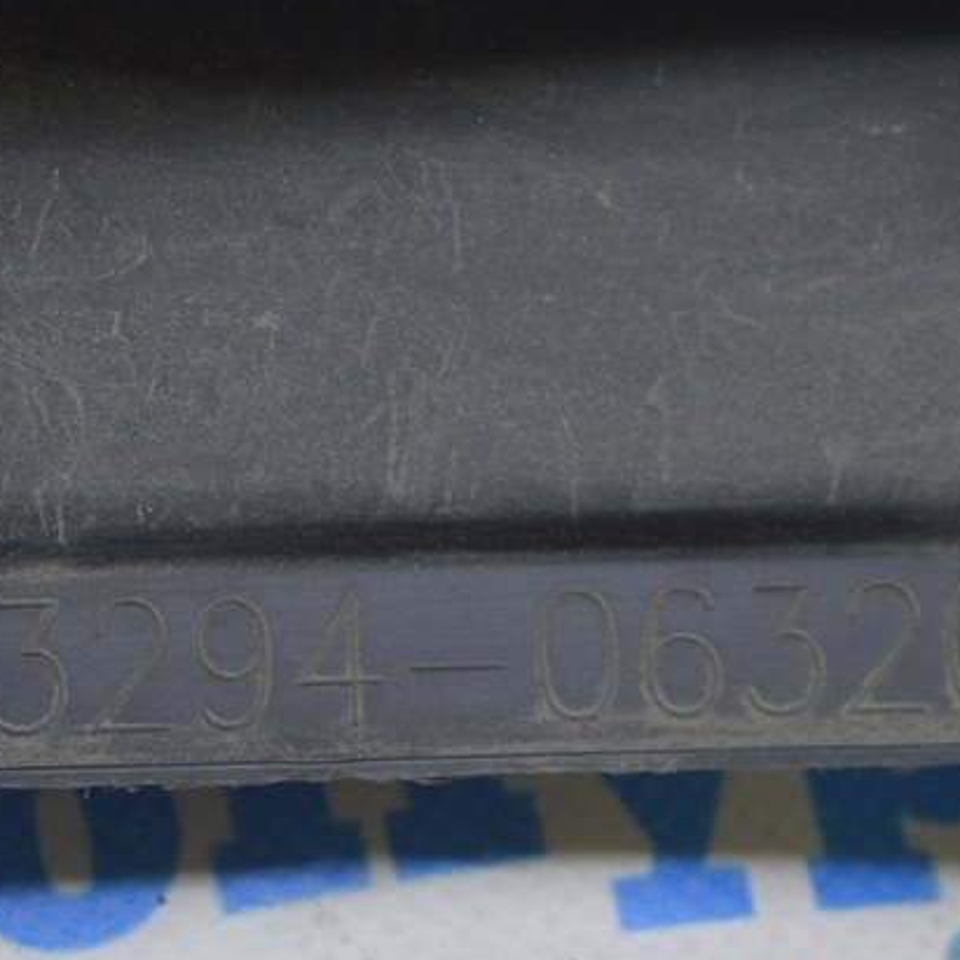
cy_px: 584
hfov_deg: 10.0
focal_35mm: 175
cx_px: 227
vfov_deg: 10.0
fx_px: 5493
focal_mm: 55
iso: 400
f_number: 5.6
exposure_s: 1/20
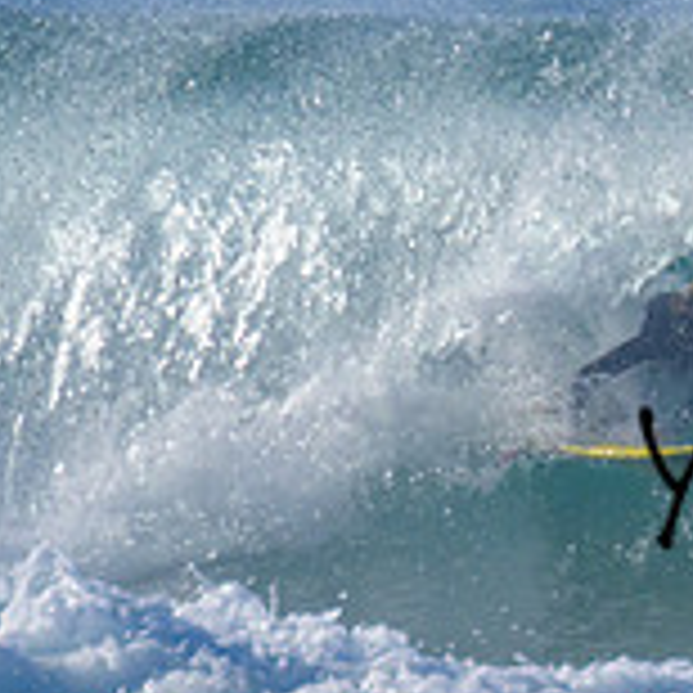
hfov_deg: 0.5
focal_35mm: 3505
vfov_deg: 0.5
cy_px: 139
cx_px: 929
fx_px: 79387
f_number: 11
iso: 720
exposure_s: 1/2000
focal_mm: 800
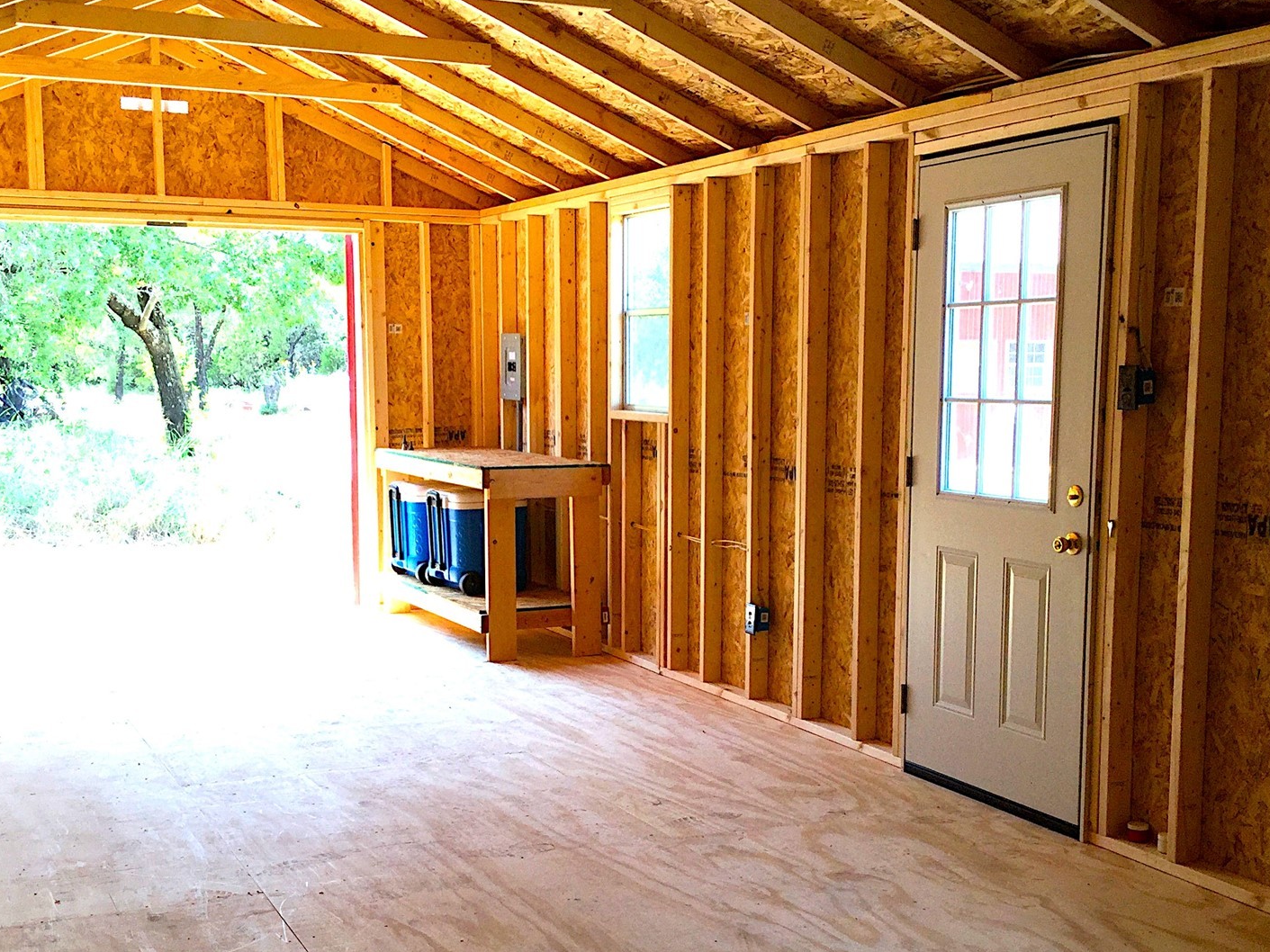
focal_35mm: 45
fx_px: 1651
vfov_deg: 32.0
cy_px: 594
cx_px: 614
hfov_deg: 42.1
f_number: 2.4
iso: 25
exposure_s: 1/120
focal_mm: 3.3
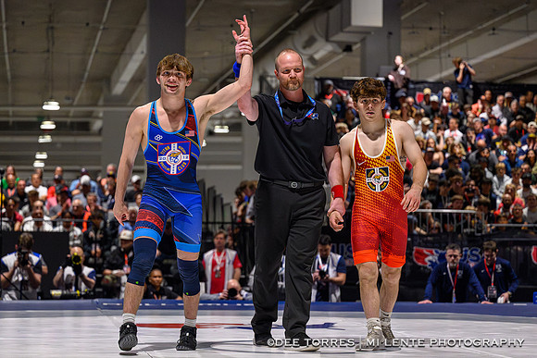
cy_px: 173
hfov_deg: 22.7
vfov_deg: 15.3
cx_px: 239
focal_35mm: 90
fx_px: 1336
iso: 9000
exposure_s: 1/800
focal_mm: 74
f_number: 2.8
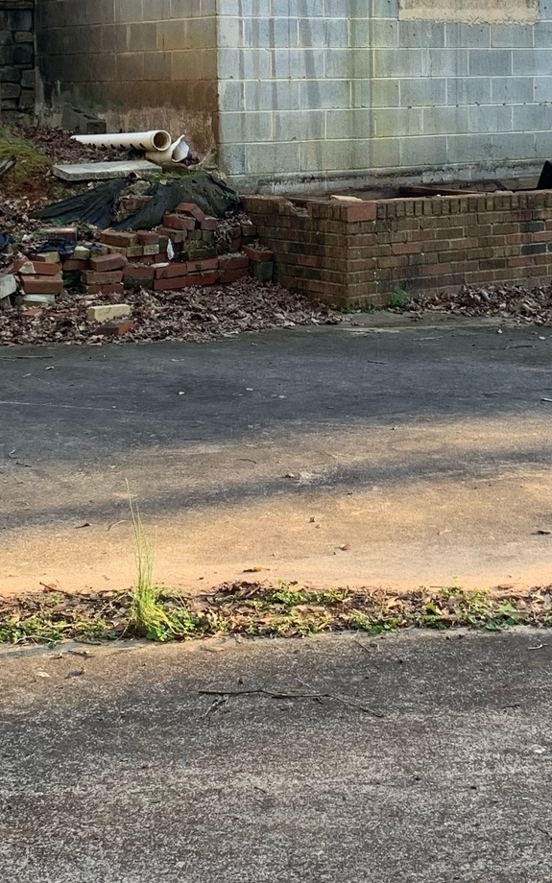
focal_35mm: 69
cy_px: 105
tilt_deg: +1.3
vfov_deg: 28.7
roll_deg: +0.2
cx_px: 483
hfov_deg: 18.6
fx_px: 1661
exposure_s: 1/122
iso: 32
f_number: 1.8
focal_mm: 4.25
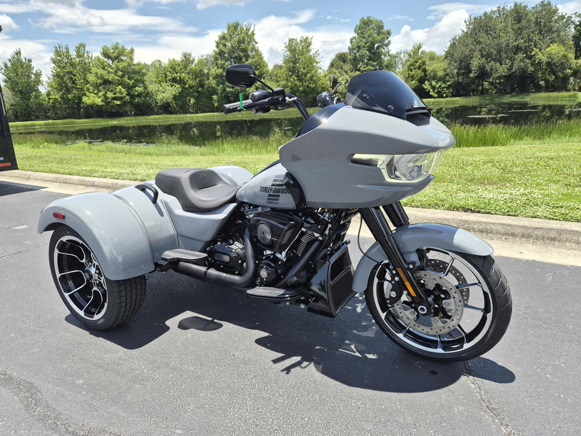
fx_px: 386
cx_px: 290
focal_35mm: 23
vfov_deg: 58.9
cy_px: 218
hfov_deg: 73.9
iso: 80
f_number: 1.8
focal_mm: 5.4
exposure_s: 1/3160
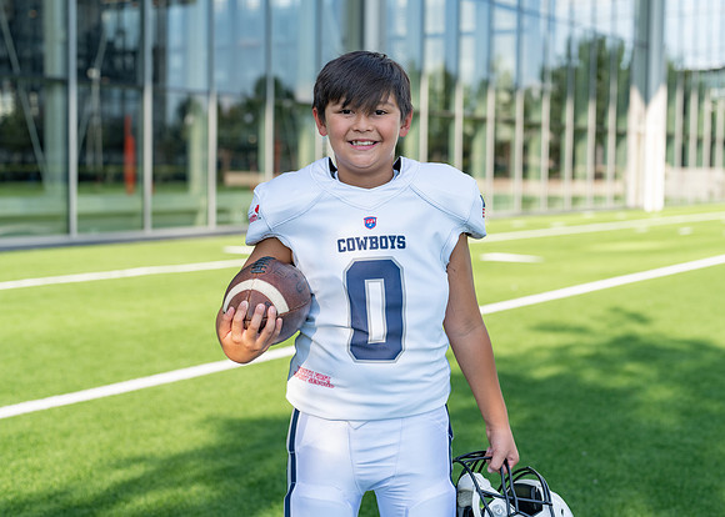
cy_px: 242
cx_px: 386
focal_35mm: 56
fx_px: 1152
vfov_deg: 25.3
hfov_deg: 34.9
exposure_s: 1/500
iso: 100
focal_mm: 50
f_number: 2.8
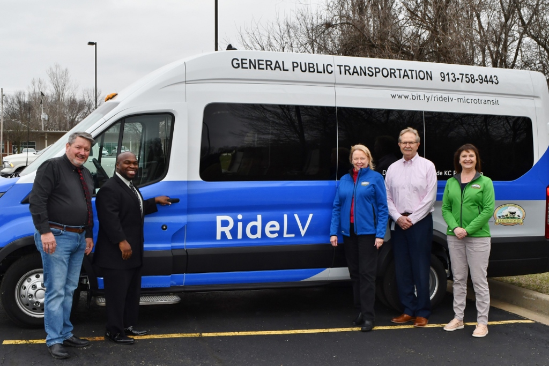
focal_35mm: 48
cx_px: 274
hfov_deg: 41.1
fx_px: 732
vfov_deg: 28.1
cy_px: 183
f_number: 11
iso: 640
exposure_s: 1/250
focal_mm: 24
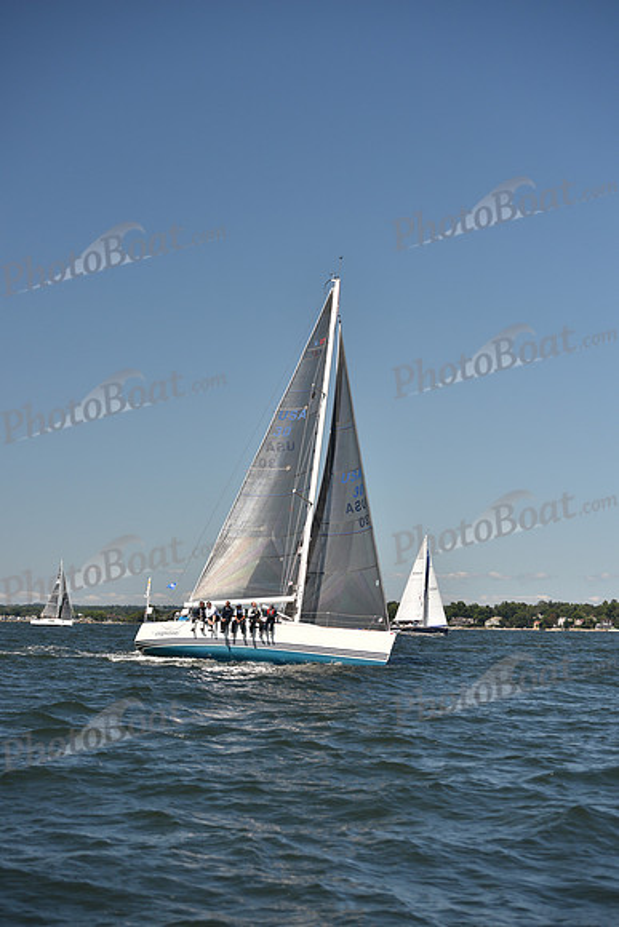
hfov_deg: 19.5
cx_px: 310
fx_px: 1804
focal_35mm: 70
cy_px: 464
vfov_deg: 28.8
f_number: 4
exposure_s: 1/1250
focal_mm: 70
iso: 250
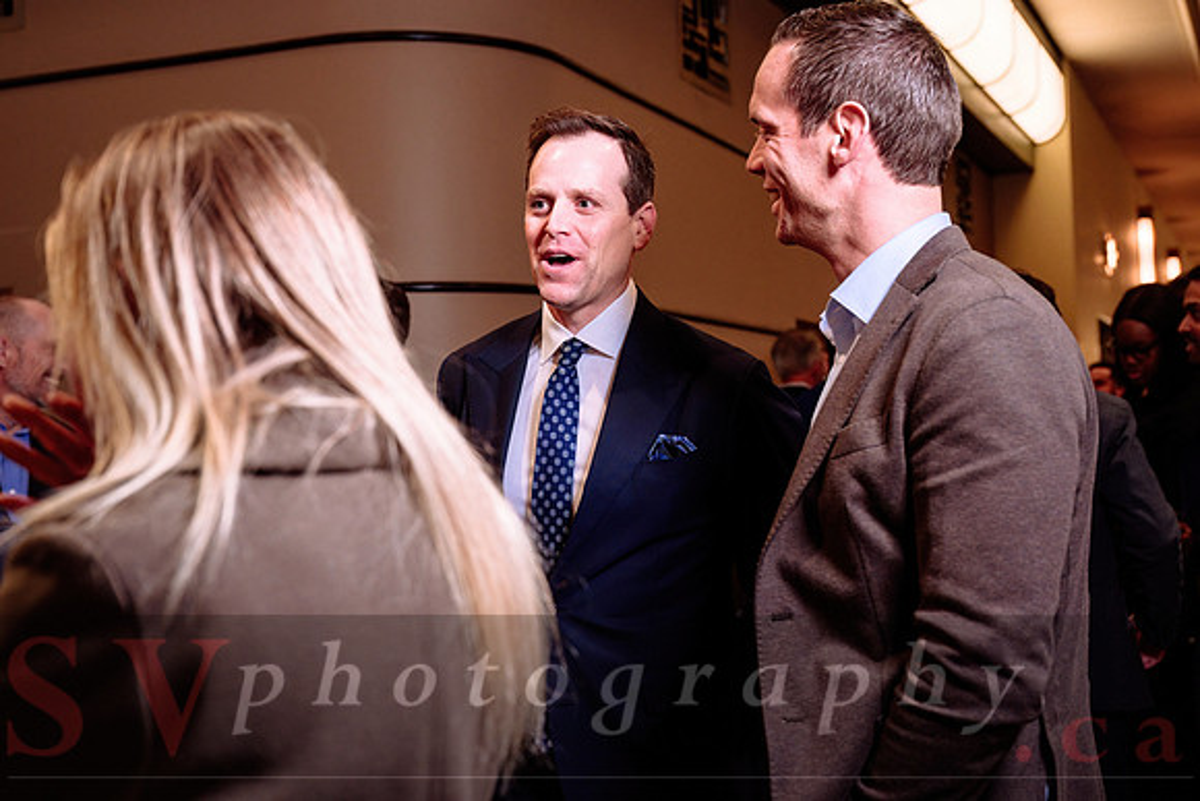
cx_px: 684
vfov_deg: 28.1
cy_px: 344
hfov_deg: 41.1
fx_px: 1597
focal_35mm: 48
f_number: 4
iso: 1600
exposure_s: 1/80
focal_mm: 42
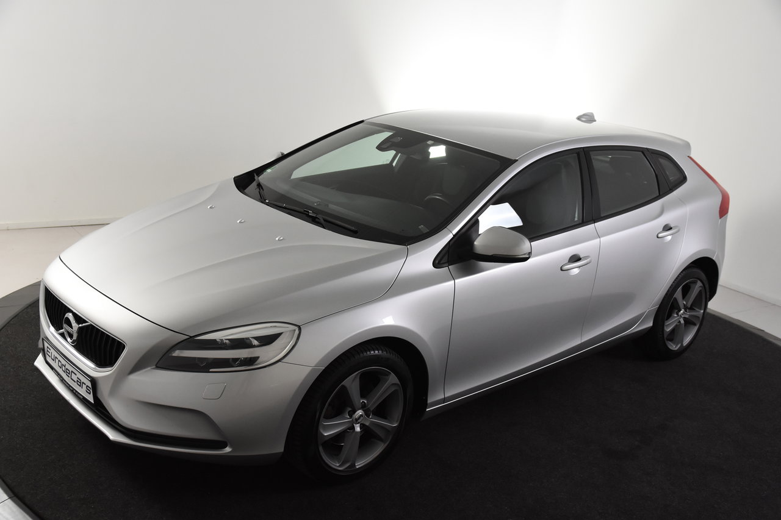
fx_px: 846
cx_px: 390
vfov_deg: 34.2
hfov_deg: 49.6
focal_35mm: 39
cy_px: 260
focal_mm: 26
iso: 1600
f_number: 5.6
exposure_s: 1/125
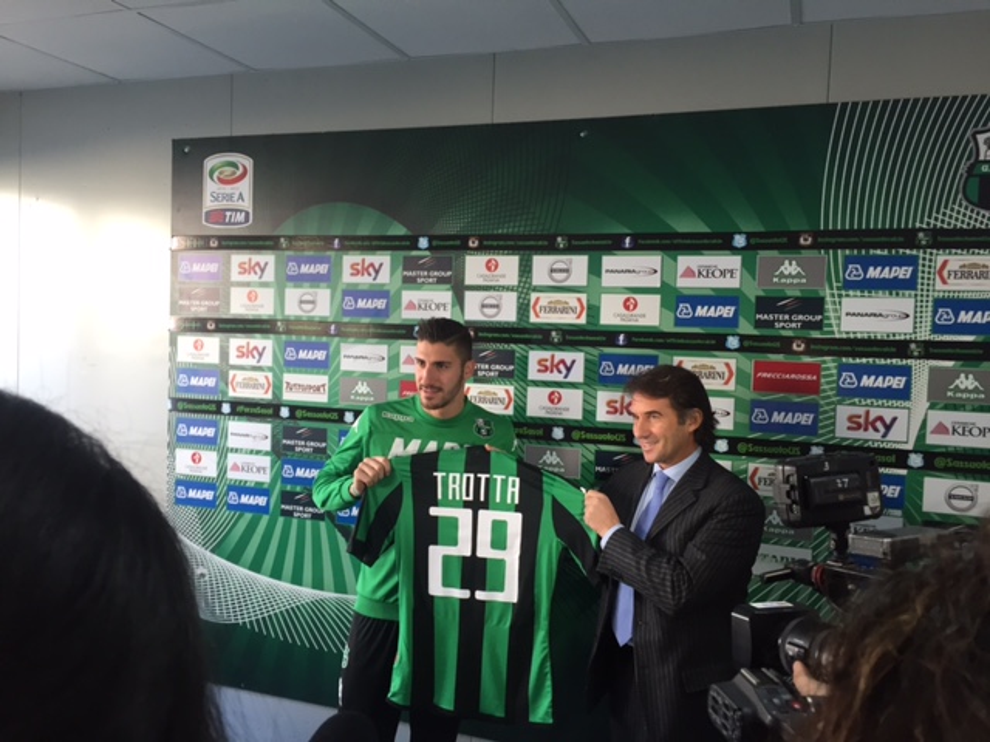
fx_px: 829
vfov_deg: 48.2
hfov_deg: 61.7
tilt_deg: -1.9
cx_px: 495
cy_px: 371
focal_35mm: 29
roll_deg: -1.0
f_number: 2.2
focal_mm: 4.15
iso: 32
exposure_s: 1/30
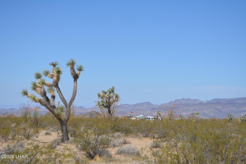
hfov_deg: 24.6
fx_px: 564
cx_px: 123
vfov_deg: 16.6
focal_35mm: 82
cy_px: 82
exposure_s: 1/2000
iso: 400
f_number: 8
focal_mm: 55
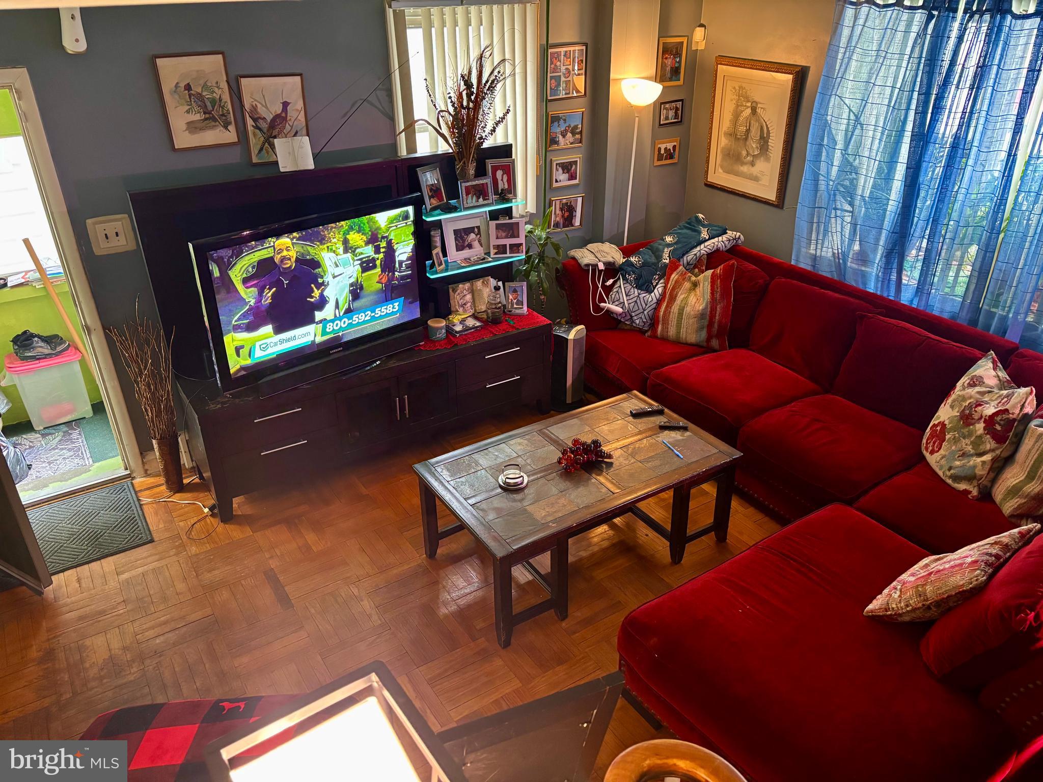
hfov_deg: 67.3
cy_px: 391
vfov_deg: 53.1
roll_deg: +0.7
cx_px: 522
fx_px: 783
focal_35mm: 26
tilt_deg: -28.8
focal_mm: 5.96
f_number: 1.6
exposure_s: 1/40
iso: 400
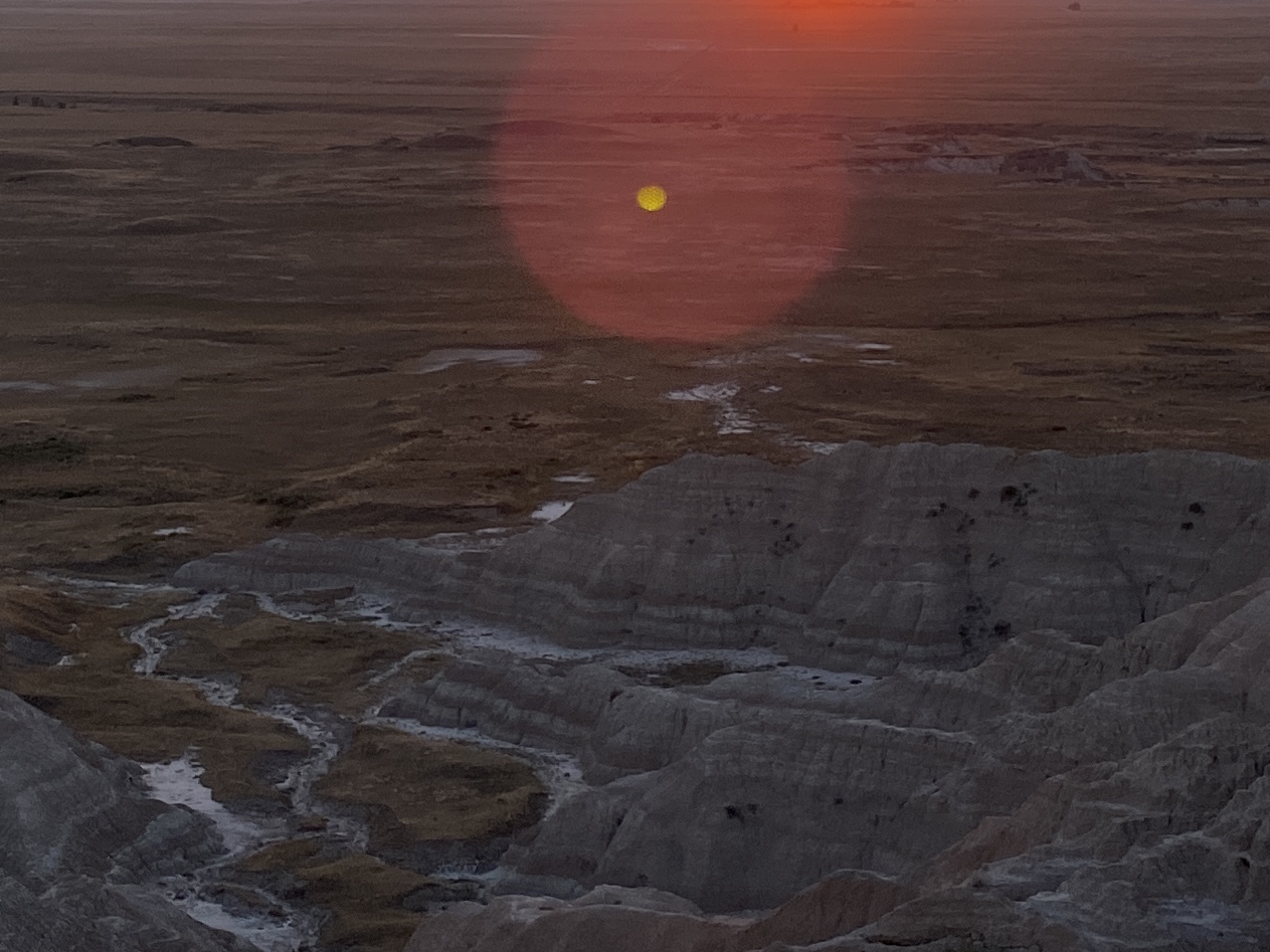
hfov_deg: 23.5
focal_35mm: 83
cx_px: 705
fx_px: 3045
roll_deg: -0.8
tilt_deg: -2.0
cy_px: 38
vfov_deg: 17.4
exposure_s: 1/673
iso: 32
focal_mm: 4.25
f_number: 1.8
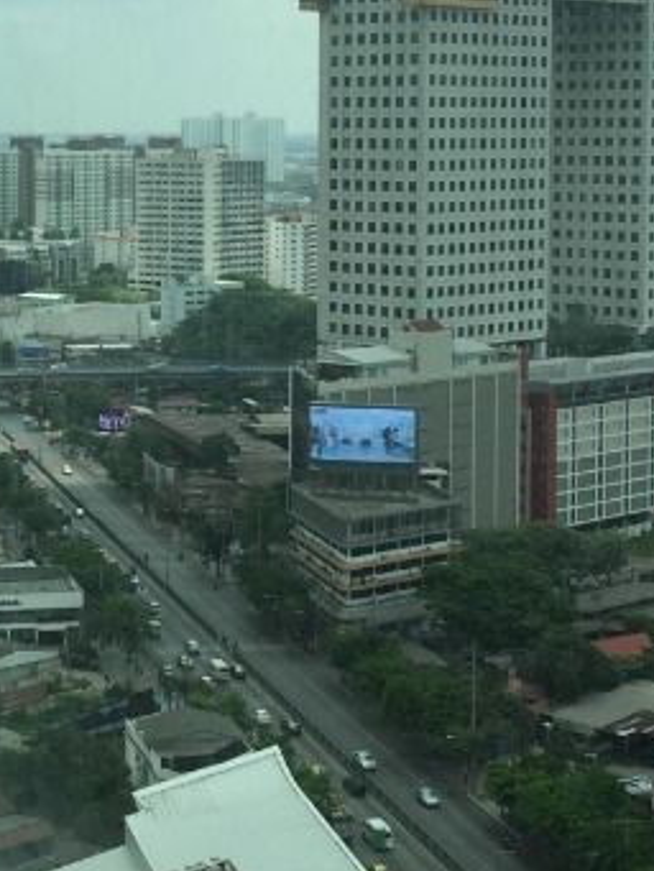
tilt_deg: -2.1
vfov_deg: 22.9
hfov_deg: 17.1
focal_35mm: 85
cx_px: 69
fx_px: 2140
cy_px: 301
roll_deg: -1.3
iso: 32
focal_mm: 4.15
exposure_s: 1/1980
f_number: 2.2
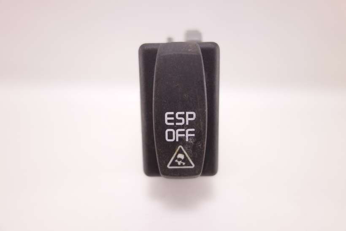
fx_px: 269
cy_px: 116
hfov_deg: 65.5
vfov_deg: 46.4
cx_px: 173
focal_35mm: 28
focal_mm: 10.4
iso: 125
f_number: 2
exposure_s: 1/100
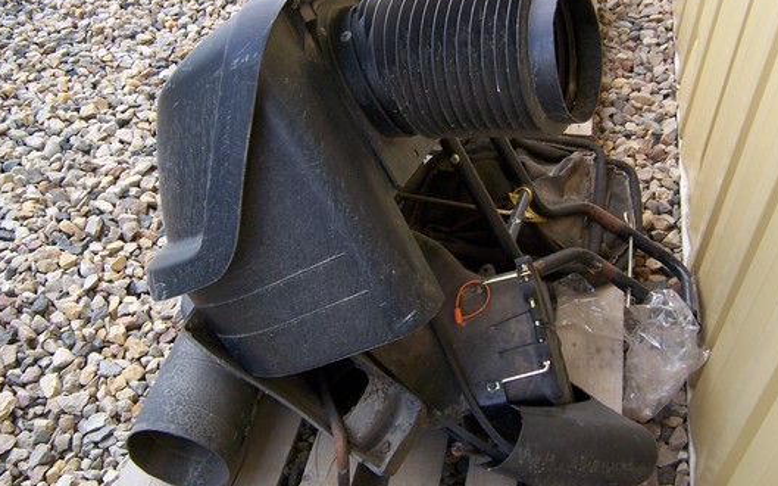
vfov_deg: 35.2
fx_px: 763
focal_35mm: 36
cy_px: 209
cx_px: 384
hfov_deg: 54.0
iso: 80
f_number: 3.4
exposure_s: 1/125
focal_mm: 5.5
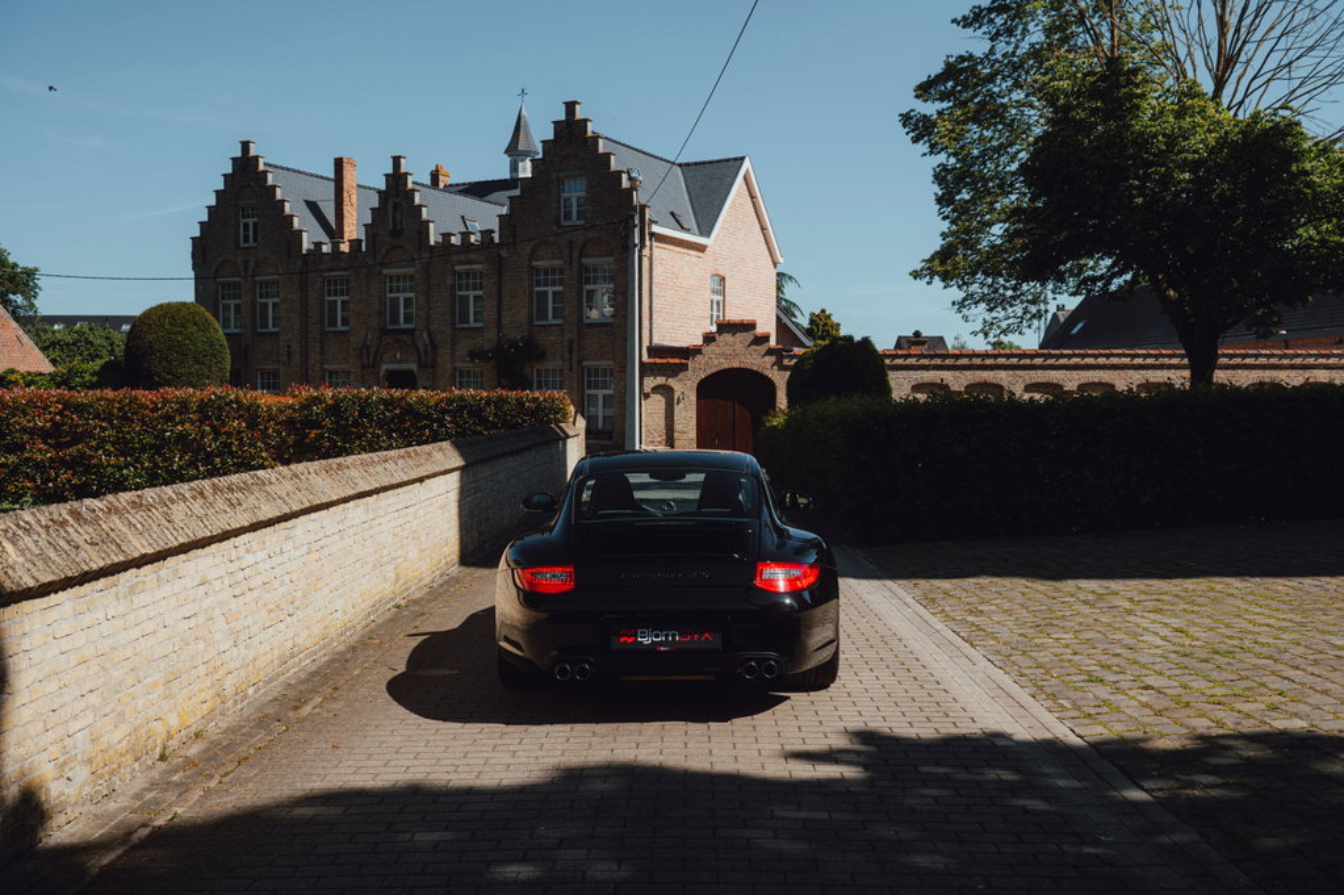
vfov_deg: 38.8
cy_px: 448
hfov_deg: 55.8
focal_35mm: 34
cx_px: 672
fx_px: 1269
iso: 100
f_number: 5.6
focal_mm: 34
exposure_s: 1/160
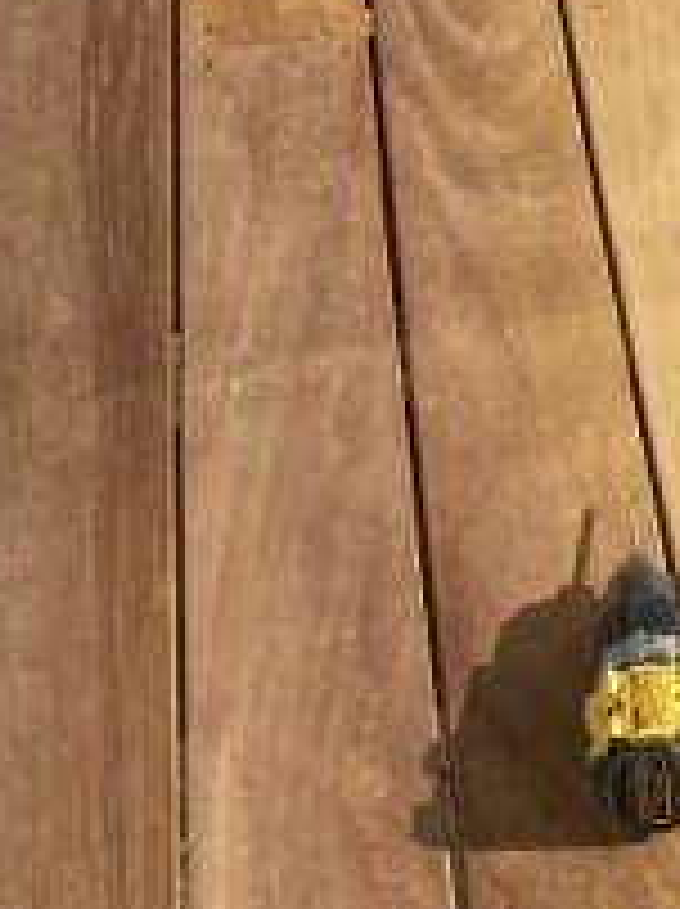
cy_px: -562
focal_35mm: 116
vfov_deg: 15.3
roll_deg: +0.1
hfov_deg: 12.5
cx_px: 759
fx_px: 3045
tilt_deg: -24.8
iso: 32
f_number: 1.8
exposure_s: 1/3984
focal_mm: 4.25
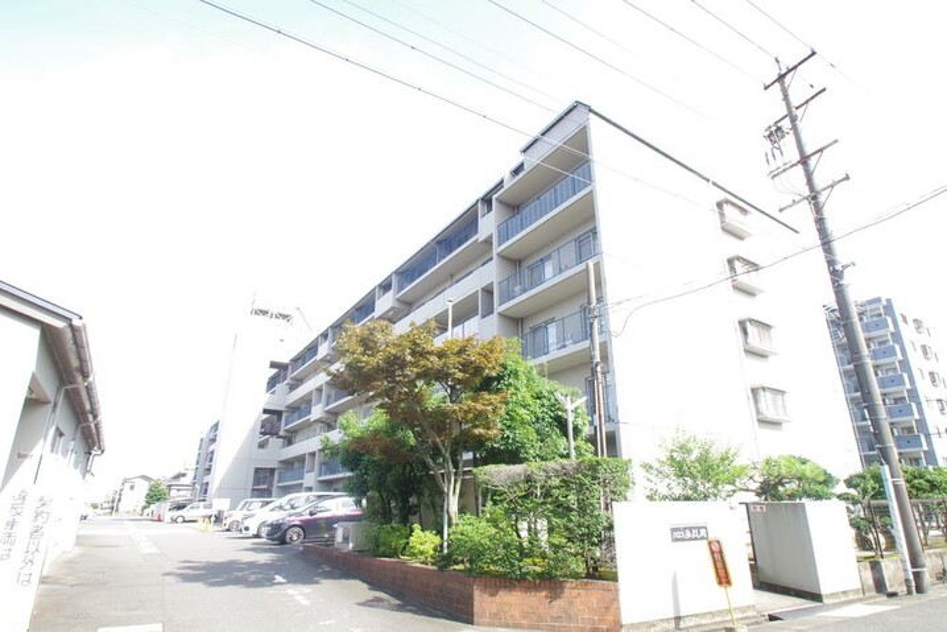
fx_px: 474
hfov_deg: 90.0
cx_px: 474
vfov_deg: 67.4
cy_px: 316
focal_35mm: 18
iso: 800
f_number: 14
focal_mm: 11.88
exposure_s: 1/200
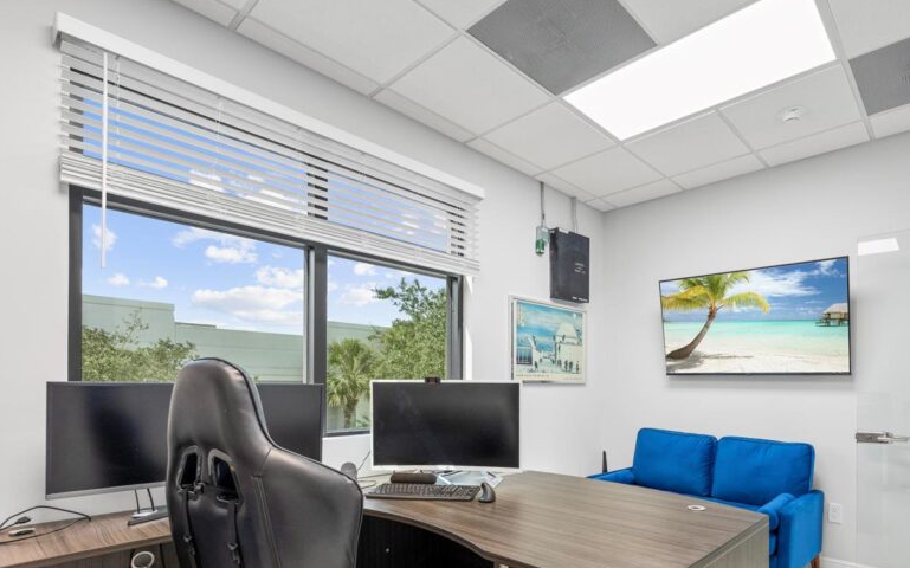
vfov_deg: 60.8
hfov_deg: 86.1
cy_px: 376
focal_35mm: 19
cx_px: 575
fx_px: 471
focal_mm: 14
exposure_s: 1/13
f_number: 8
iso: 500
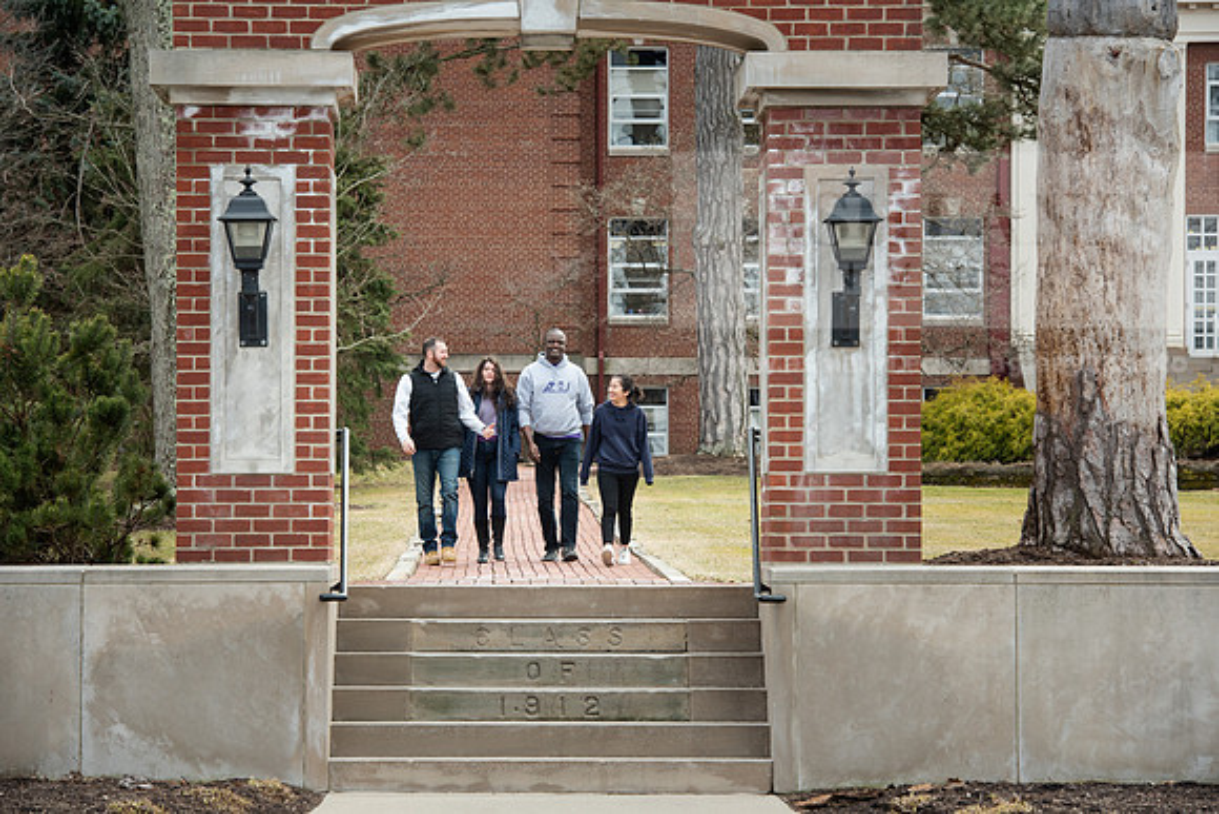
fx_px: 4741
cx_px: 610
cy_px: 407
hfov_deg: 14.7
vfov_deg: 9.8
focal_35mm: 140
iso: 400
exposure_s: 1/320
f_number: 8
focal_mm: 140
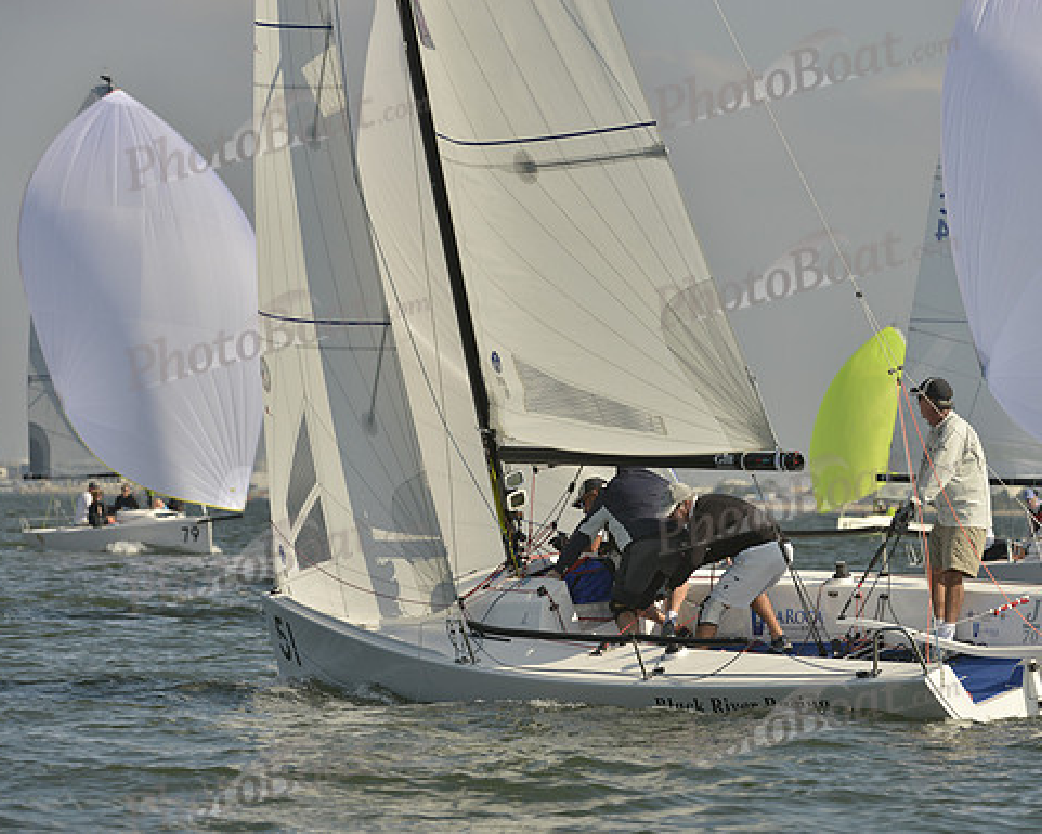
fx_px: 7681
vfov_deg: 6.2
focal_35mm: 249
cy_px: 417
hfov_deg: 7.8
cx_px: 544
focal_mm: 220
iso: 280
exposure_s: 1/1600
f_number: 8
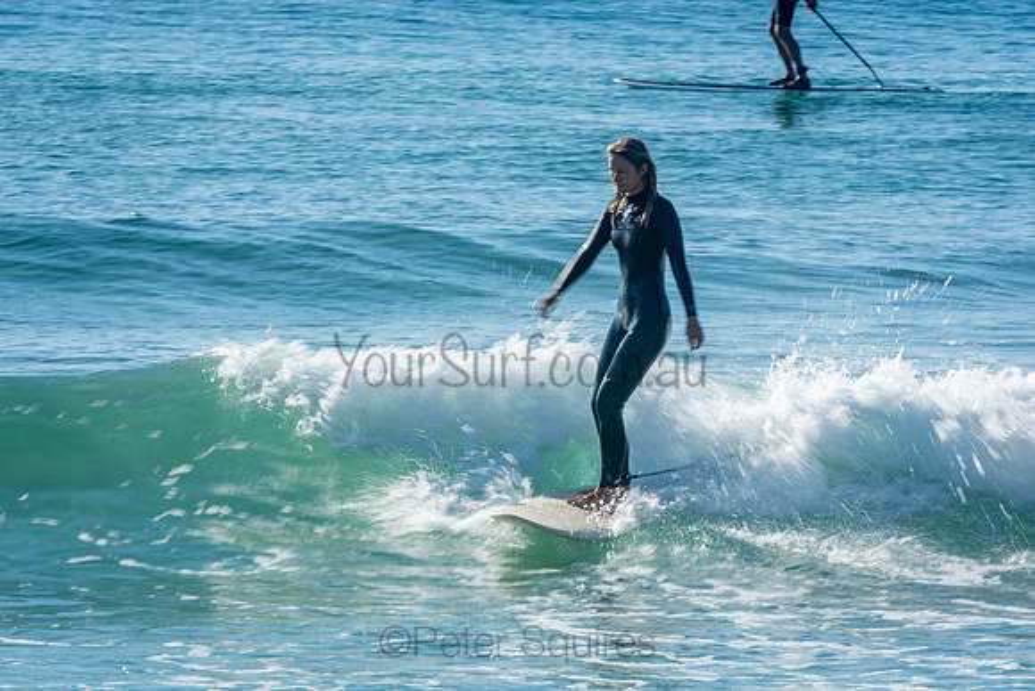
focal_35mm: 570
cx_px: 518
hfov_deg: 3.6
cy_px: 346
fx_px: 16391
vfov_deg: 2.4
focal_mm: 380
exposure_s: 1/40
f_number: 22
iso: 100
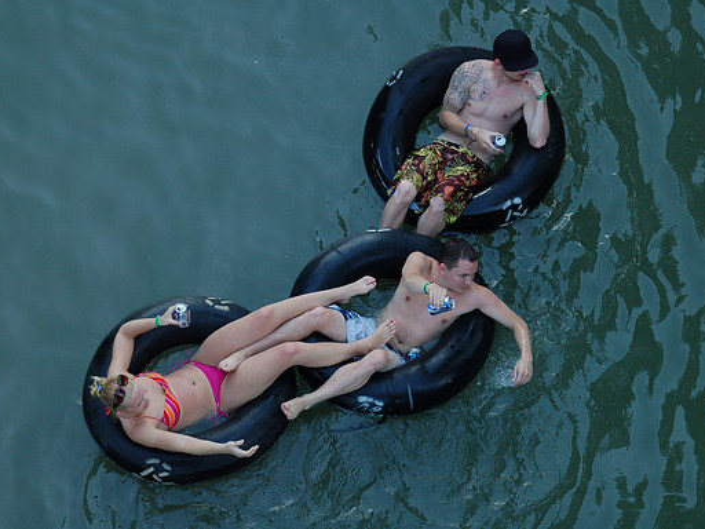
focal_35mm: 134
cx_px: 365
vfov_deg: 11.1
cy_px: 264
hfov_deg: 14.7
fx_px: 2729
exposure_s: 1/200
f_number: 5.3
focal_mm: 82
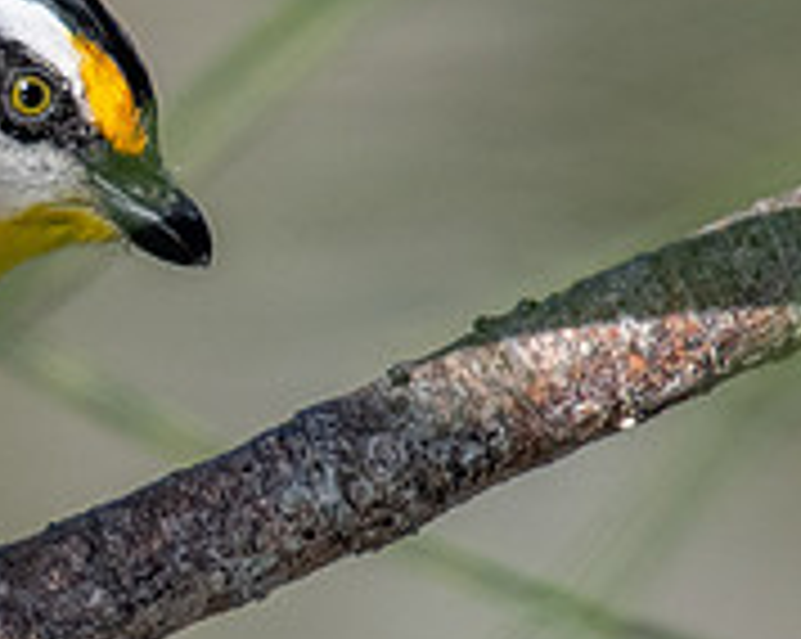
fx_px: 74499
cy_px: 231
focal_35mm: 3146
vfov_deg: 0.5
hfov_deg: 0.6
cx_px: -466
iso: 400
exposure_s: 1/1600
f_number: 5.6
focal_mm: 500
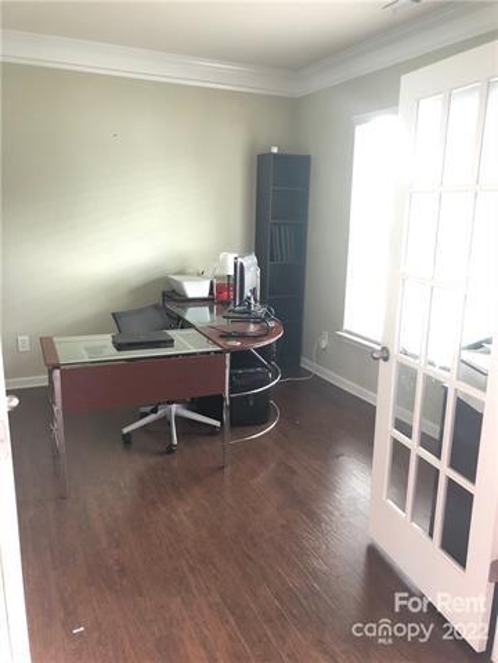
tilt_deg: -12.8
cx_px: 249
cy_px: 332
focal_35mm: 28
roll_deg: -0.6
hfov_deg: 49.7
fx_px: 537
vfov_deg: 63.4
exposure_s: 1/15
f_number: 1.8
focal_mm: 3.99
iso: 80
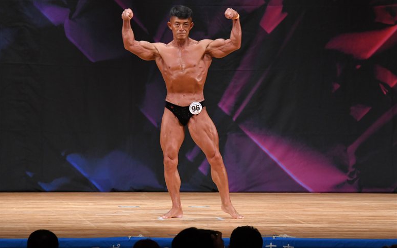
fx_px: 2824
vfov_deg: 5.0
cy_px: 116
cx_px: 198
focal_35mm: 261
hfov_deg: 8.0
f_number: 5.6
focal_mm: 170
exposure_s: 1/400
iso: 3200
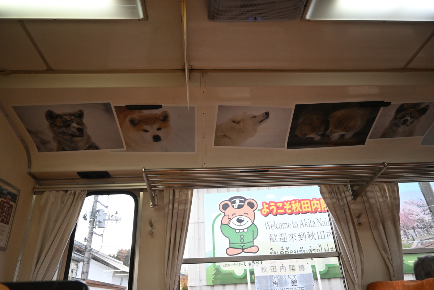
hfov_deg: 73.7
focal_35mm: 24
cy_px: 145
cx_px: 217
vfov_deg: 53.1
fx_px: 289
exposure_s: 1/125
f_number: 3.5
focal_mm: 16
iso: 1000
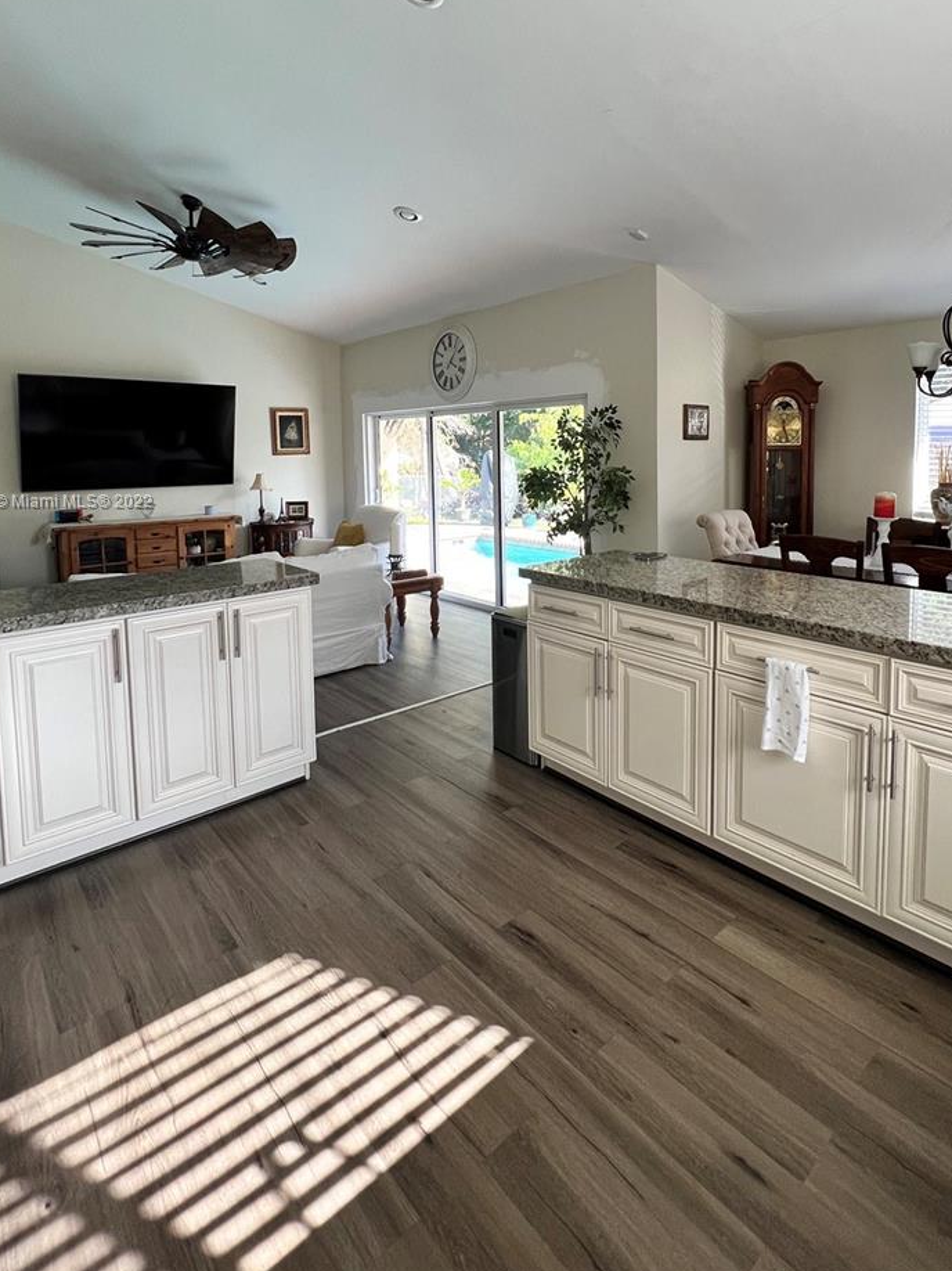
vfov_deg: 89.8
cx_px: 522
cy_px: 503
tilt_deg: -3.6
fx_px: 624
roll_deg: +0.9
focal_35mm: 17
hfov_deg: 74.5
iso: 125
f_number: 1.8
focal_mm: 1.57
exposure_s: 1/122
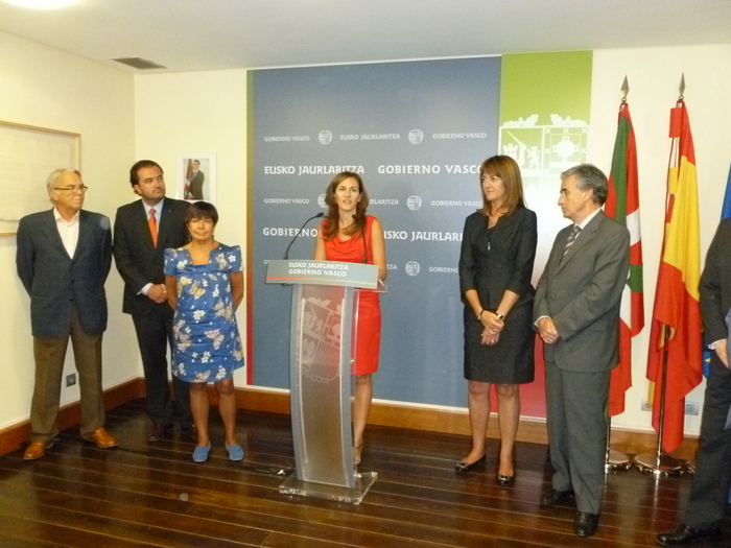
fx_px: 591
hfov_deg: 63.4
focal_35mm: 28
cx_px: 366
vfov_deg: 49.7
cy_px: 274
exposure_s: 1/60
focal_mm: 5
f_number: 3.3
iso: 640
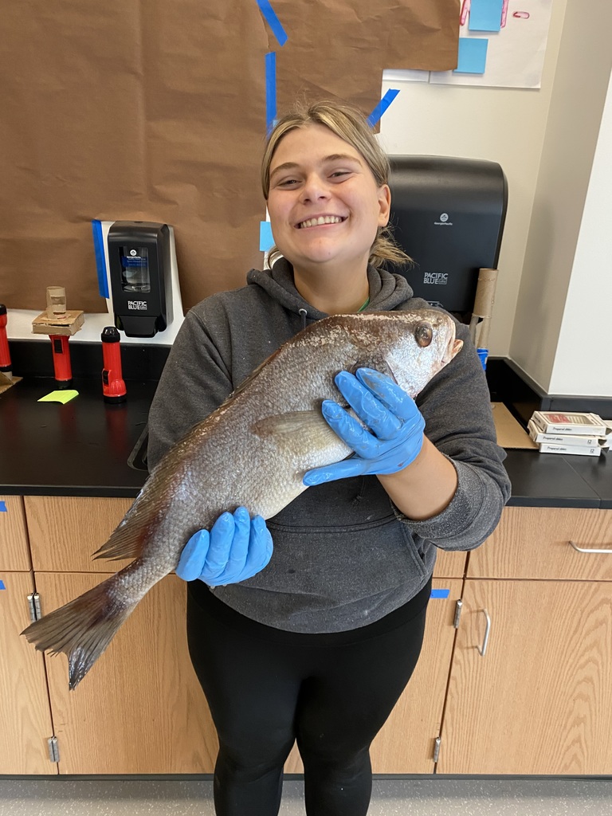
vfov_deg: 67.3
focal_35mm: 26
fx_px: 613
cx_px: 306
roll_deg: -2.9
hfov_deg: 53.1
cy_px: 408
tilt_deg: -21.2
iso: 160
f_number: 1.8
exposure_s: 1/60
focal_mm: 4.25
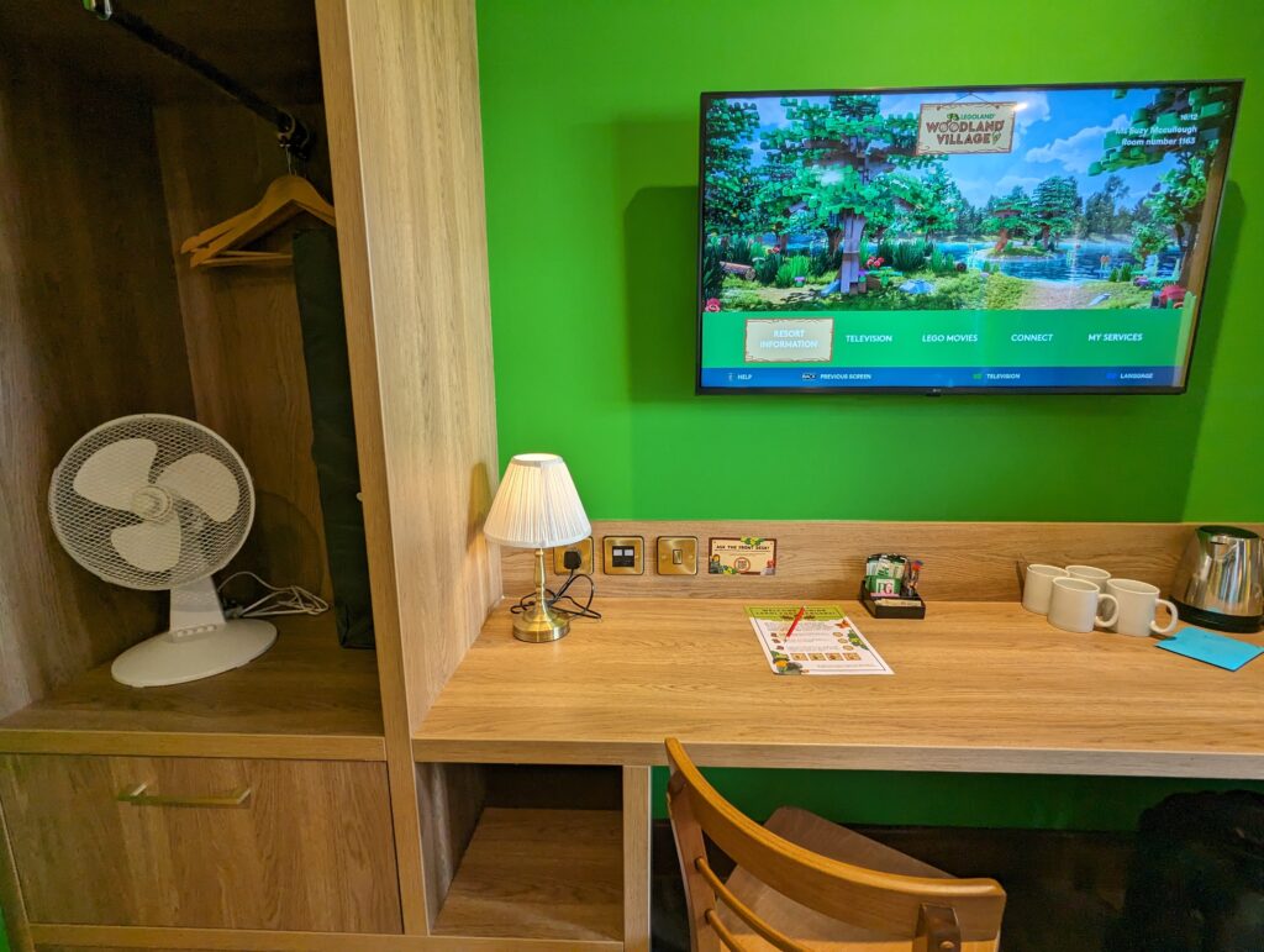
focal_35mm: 16
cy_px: 476
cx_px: 632
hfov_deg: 94.4
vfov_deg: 78.2
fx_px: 585
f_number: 2.2
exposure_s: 1/60
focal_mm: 2.35
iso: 127
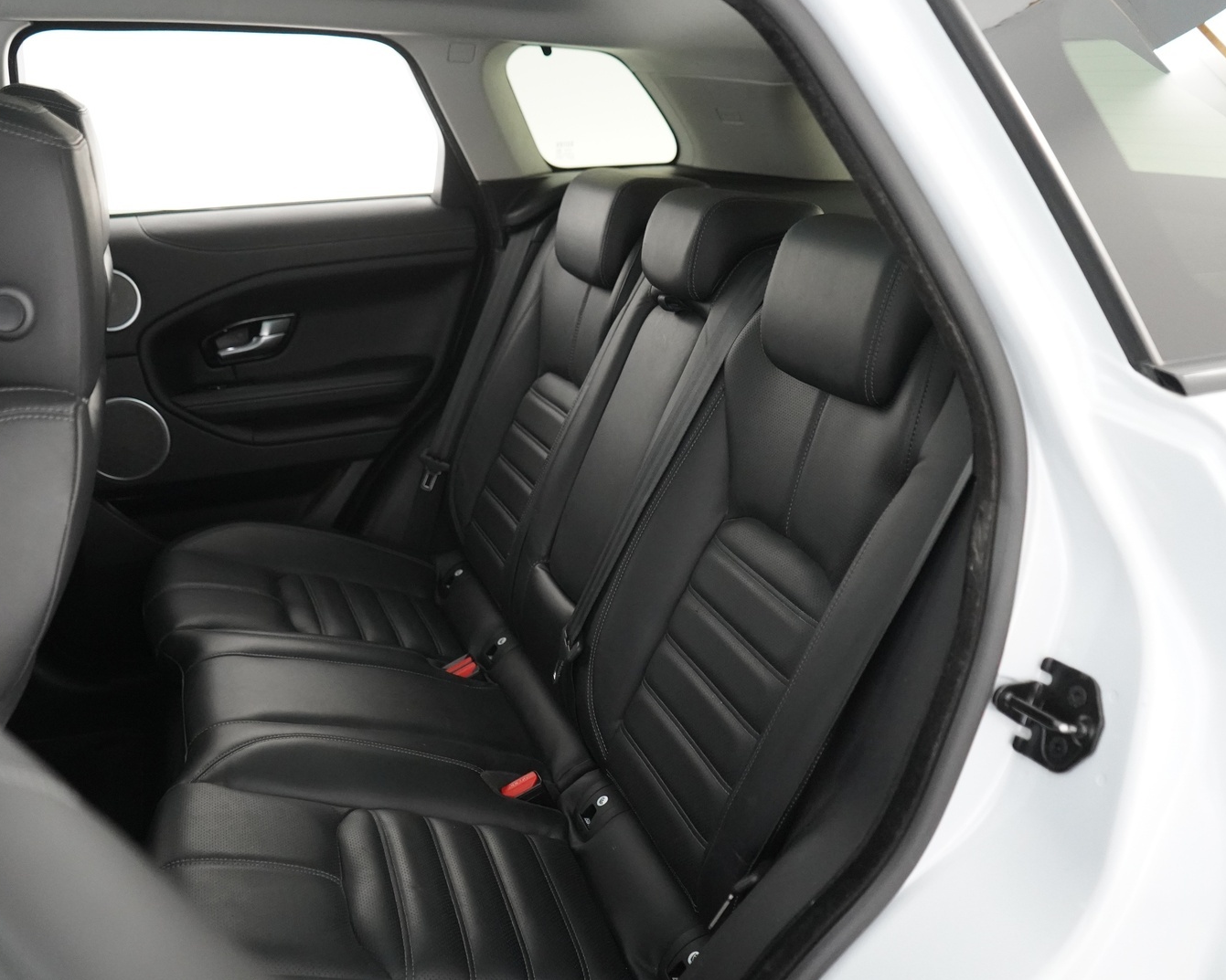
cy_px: 490
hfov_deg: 52.7
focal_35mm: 34
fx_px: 1234
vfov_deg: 43.4
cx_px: 551
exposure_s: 1/60
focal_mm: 30
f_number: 3.5
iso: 8000
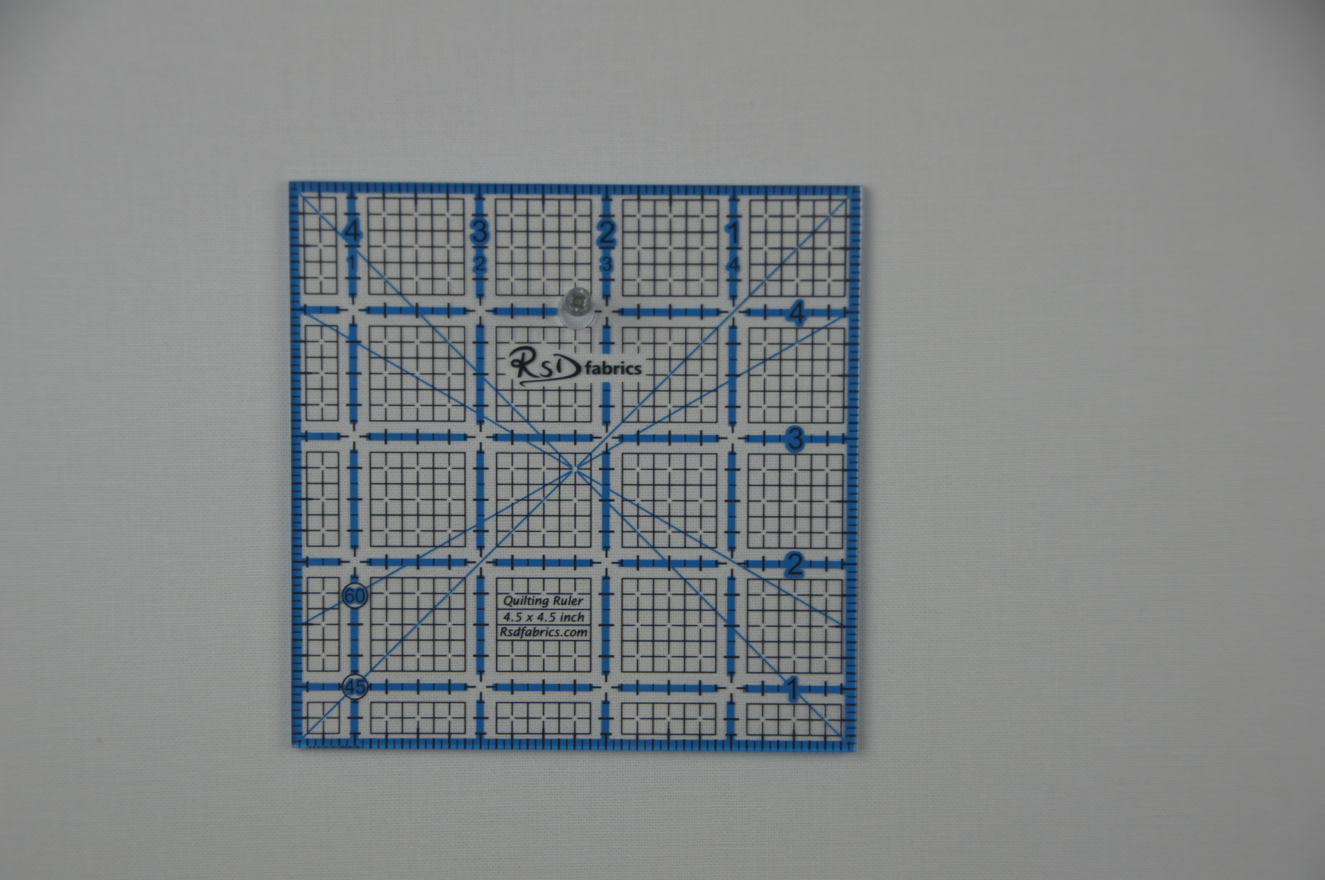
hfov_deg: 22.6
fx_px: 3309
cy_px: 440
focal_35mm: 90
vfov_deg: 15.2
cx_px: 662
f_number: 5.6
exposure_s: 1/100
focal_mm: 60
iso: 125
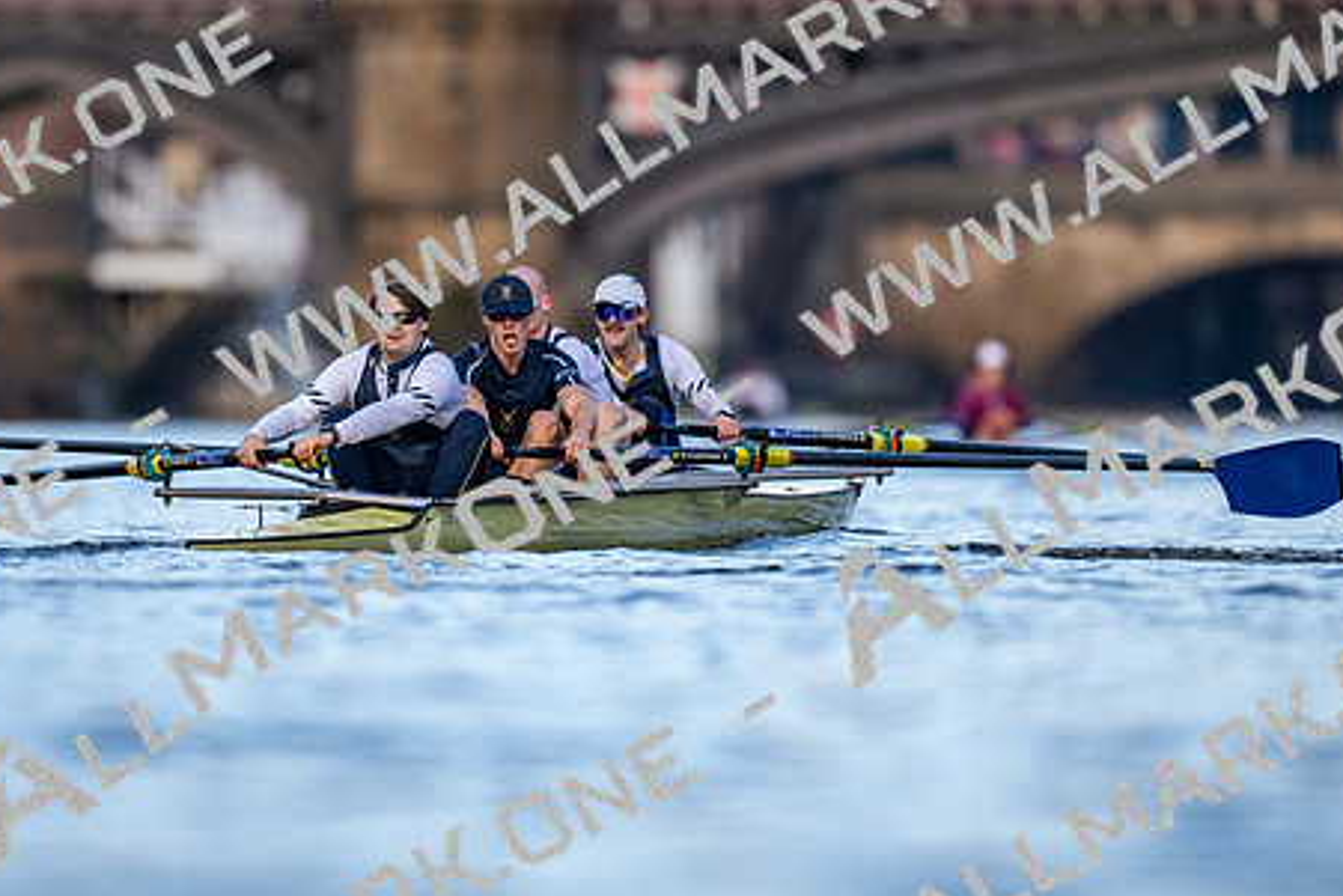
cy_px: 406
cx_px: 584
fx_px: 28807
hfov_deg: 2.7
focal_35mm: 772
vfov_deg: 1.8
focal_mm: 600
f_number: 4
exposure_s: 1/2500
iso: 1000
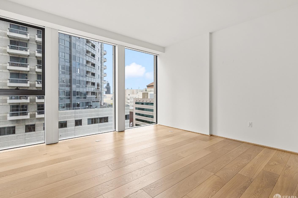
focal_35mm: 17
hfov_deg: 93.3
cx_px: 148
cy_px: 97
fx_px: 141
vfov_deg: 70.4
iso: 400
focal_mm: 16
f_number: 8
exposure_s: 1/30
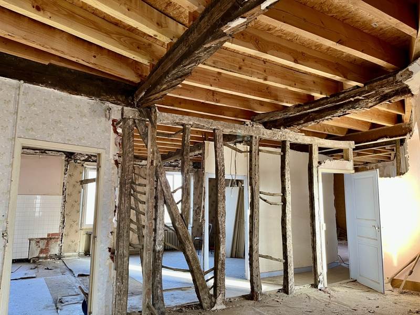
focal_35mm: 26
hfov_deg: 67.3
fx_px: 315
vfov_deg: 53.1
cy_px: 158
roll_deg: +0.0
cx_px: 210
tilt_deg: +8.5
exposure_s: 1/65
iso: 125
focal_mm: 5.1
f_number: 1.6
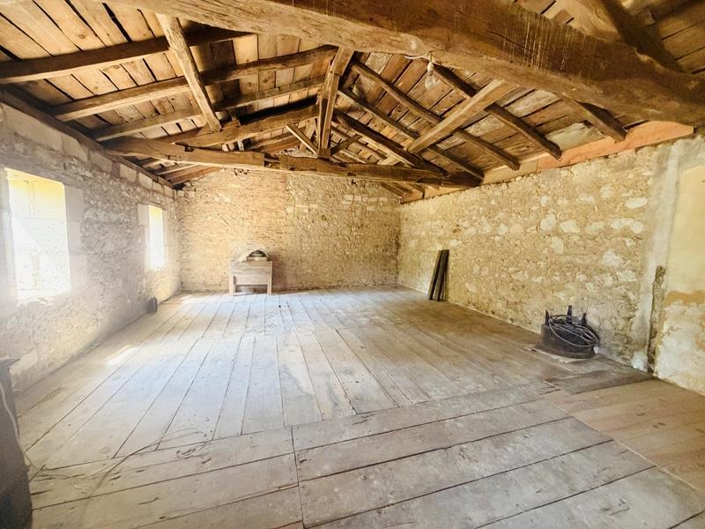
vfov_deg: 85.7
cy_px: 264
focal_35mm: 14
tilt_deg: -5.0
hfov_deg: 102.1
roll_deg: -0.1
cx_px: 352
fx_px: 285
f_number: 2.2
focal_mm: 2.22
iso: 400
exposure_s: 1/60
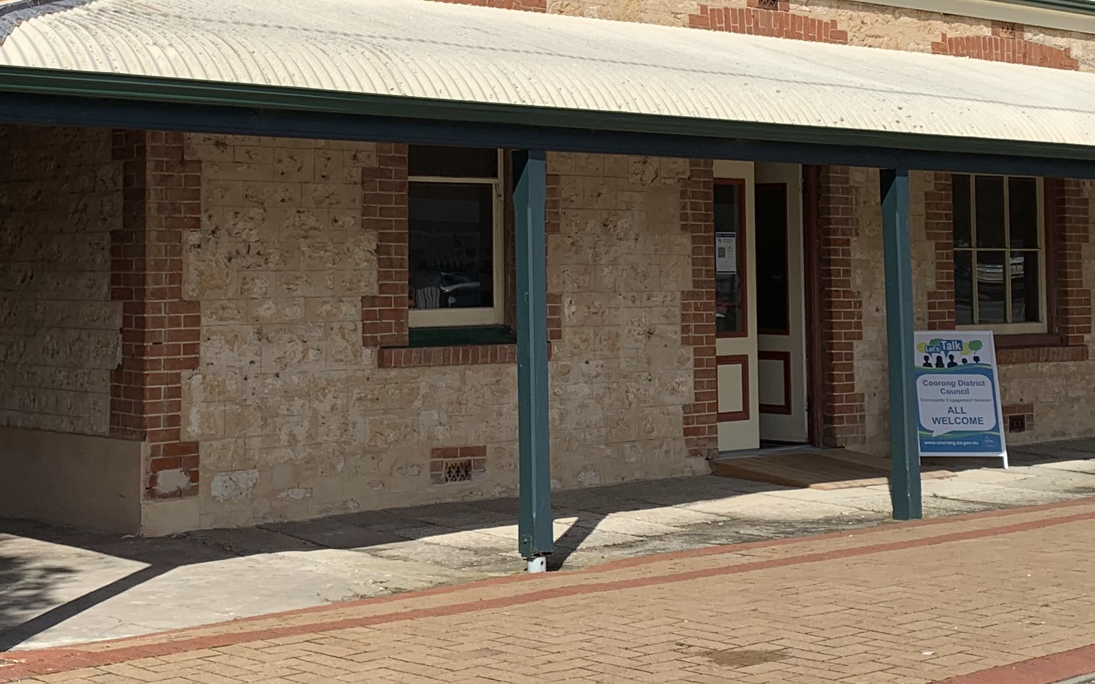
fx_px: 1910
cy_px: 161
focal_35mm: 64
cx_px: 472
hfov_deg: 31.9
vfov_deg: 20.1
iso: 25
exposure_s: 1/3289
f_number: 1.8
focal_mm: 4.25
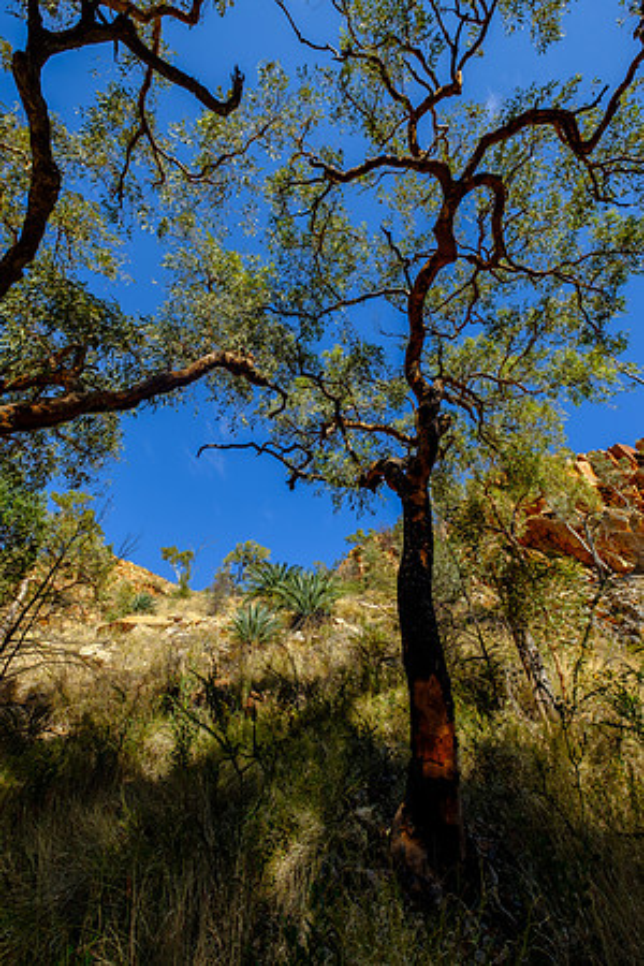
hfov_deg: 77.3
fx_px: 402
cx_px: 322
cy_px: 483
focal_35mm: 15
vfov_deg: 100.4
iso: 200
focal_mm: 10
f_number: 5.6
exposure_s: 1/420
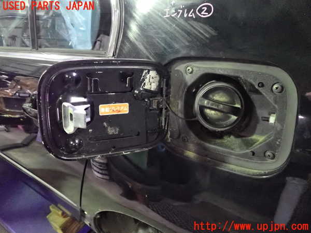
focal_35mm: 30
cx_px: 156
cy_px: 116
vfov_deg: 46.8
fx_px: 270
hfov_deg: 60.0
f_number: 2.3
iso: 5000
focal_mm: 5.4
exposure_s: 1/80
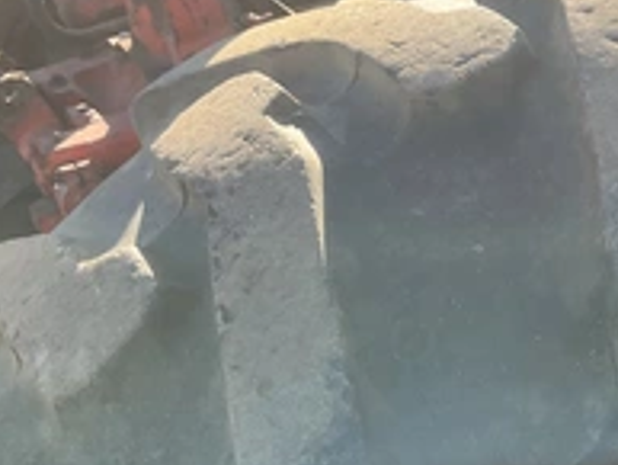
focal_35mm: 60
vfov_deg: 24.4
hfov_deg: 31.0
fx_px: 1072
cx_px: 528
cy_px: 202
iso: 25
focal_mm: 3
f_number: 1.8
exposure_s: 1/428
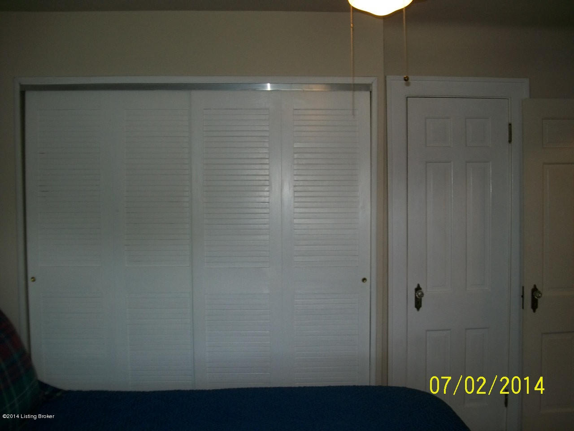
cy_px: 216
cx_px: 287
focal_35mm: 36
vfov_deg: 39.7
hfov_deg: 51.4
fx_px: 597
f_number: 2.7
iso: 80
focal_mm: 6
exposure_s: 1/30
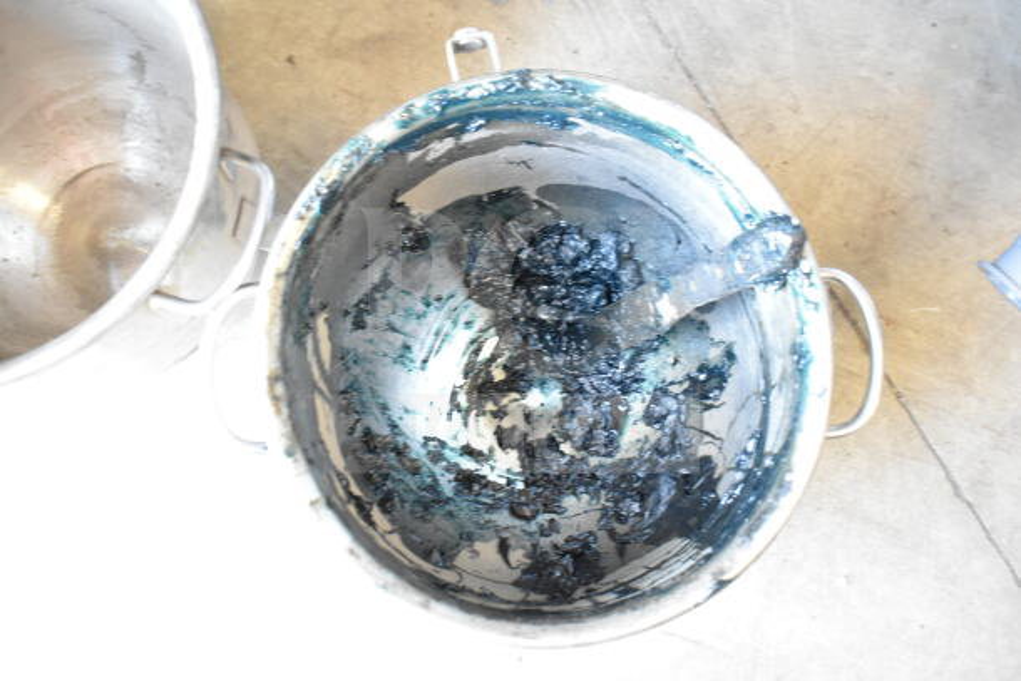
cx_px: 510
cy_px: 340
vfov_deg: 34.2
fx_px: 1106
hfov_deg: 49.5
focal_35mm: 39
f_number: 4
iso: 2500
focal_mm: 26
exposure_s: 1/40
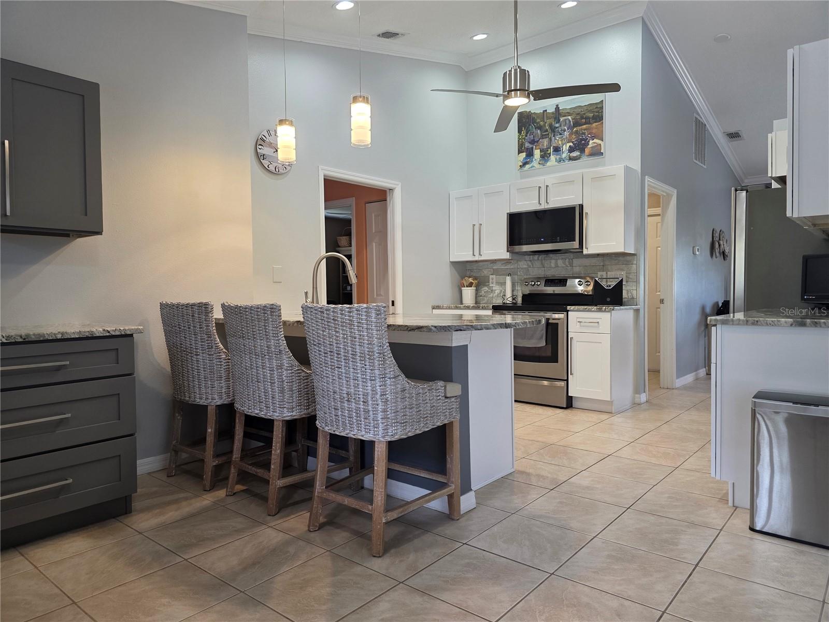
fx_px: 551
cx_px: 414
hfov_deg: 73.9
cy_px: 311
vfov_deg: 58.9
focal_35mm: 23
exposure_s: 1/120
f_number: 1.7
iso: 250
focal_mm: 6.3
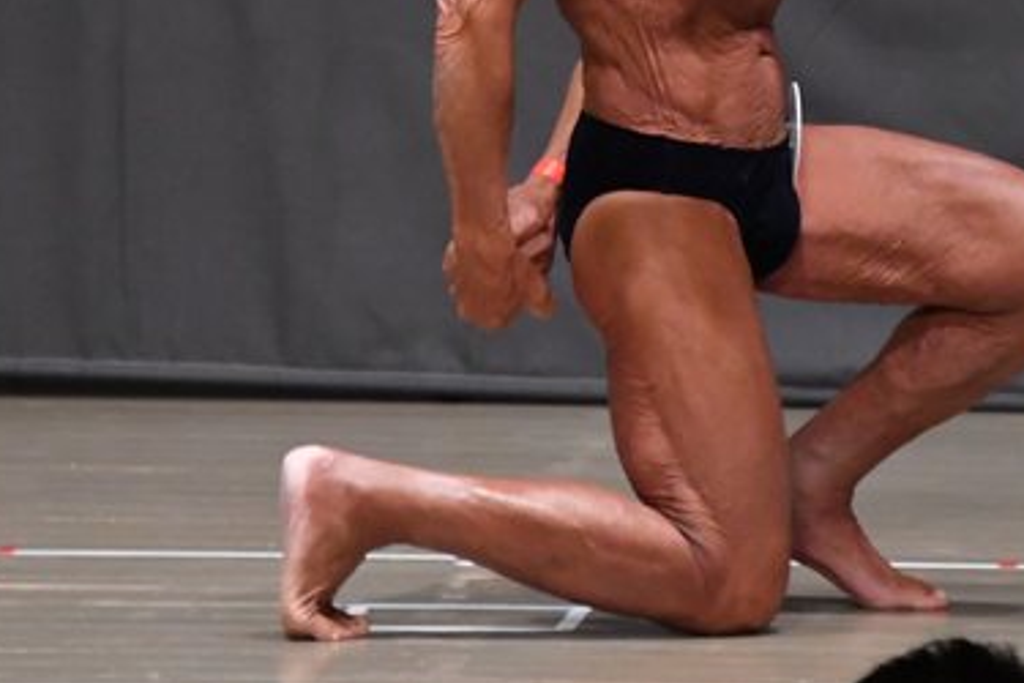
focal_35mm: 651
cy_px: -16
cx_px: 758
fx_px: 18516
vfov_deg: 2.1
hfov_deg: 3.2
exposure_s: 1/400
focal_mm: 210
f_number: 5.6
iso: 6400
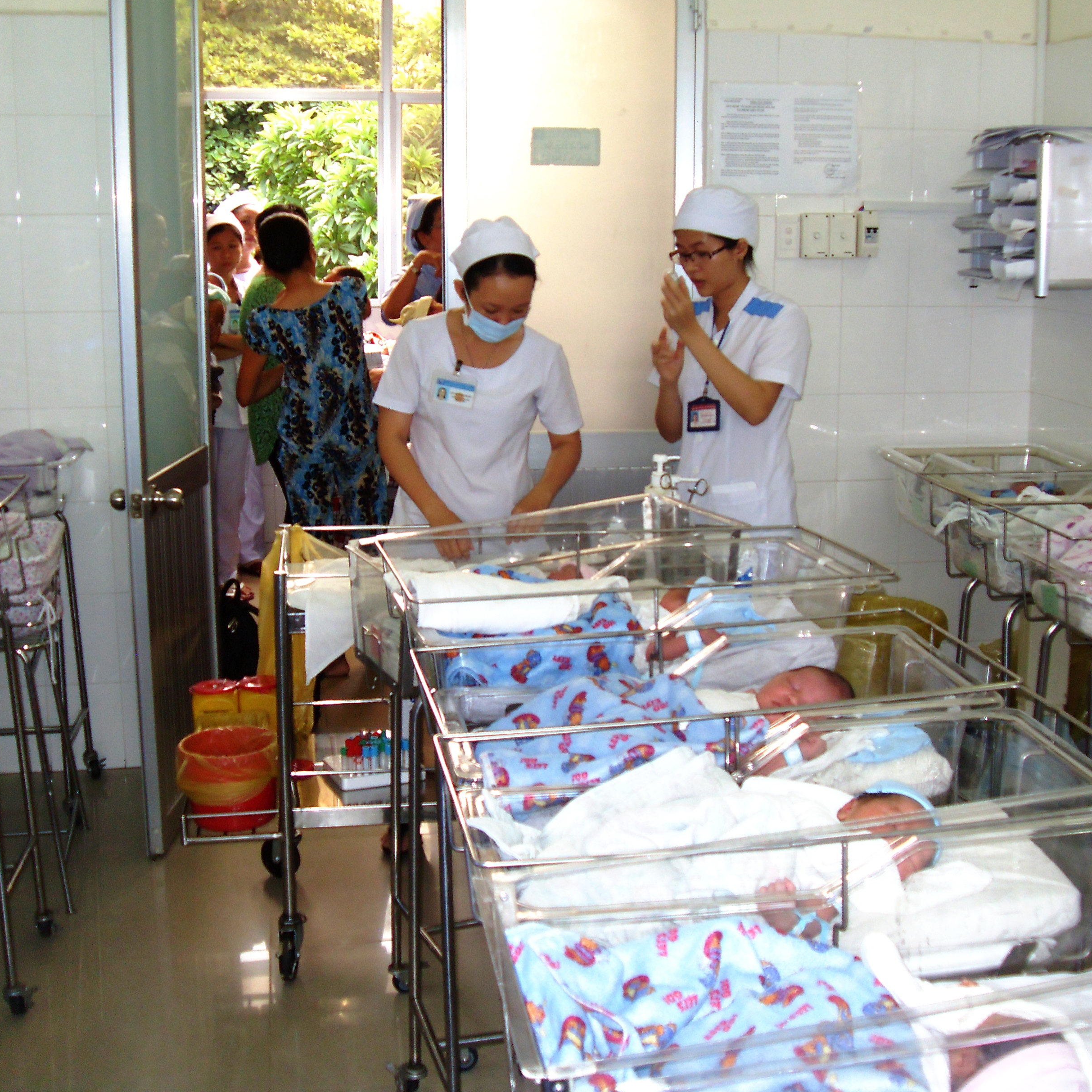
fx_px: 1570
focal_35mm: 44
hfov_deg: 38.2
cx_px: 643
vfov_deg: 38.3
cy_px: 542
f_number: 2.8
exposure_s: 1/45
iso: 100
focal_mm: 6.3
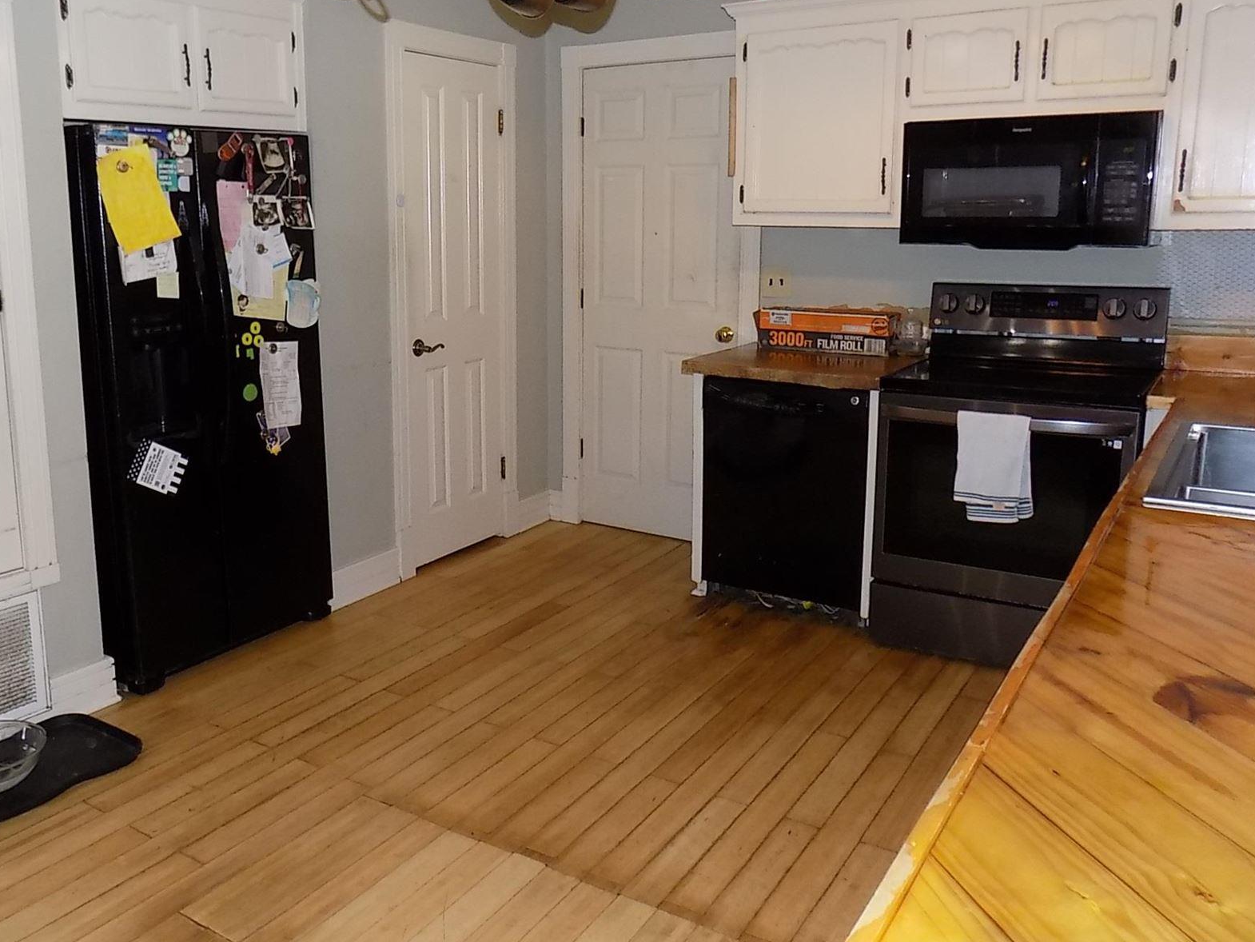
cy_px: 417
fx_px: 1088
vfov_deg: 46.7
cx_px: 519
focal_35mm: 30
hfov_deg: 59.6
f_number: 3.1
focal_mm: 4
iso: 200
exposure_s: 1/30
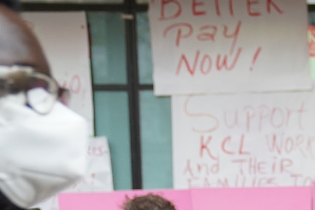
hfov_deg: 15.0
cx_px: 521
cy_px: 337
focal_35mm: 123
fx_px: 1076
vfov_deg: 10.7
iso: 1000
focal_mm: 34
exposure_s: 1/400
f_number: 2.8
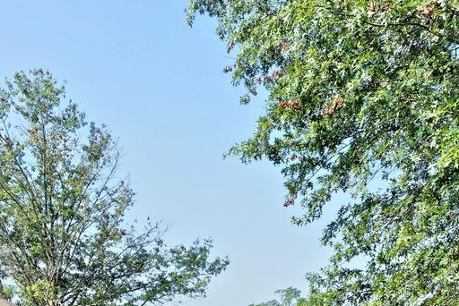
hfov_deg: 35.4
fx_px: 714
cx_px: 290
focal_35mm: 56
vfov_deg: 23.4
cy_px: 289
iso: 320
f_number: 13
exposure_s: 1/100
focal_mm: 14
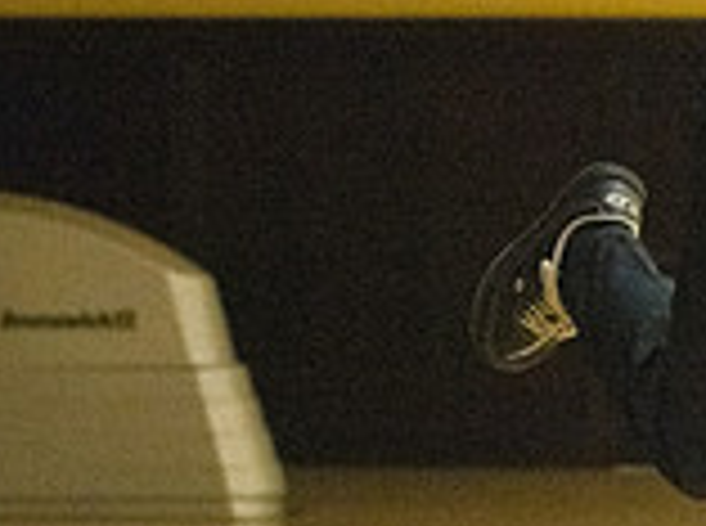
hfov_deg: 7.0
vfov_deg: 5.3
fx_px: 5657
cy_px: 241
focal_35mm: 278
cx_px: 1219
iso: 10000
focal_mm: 78
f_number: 4.5
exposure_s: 1/1000
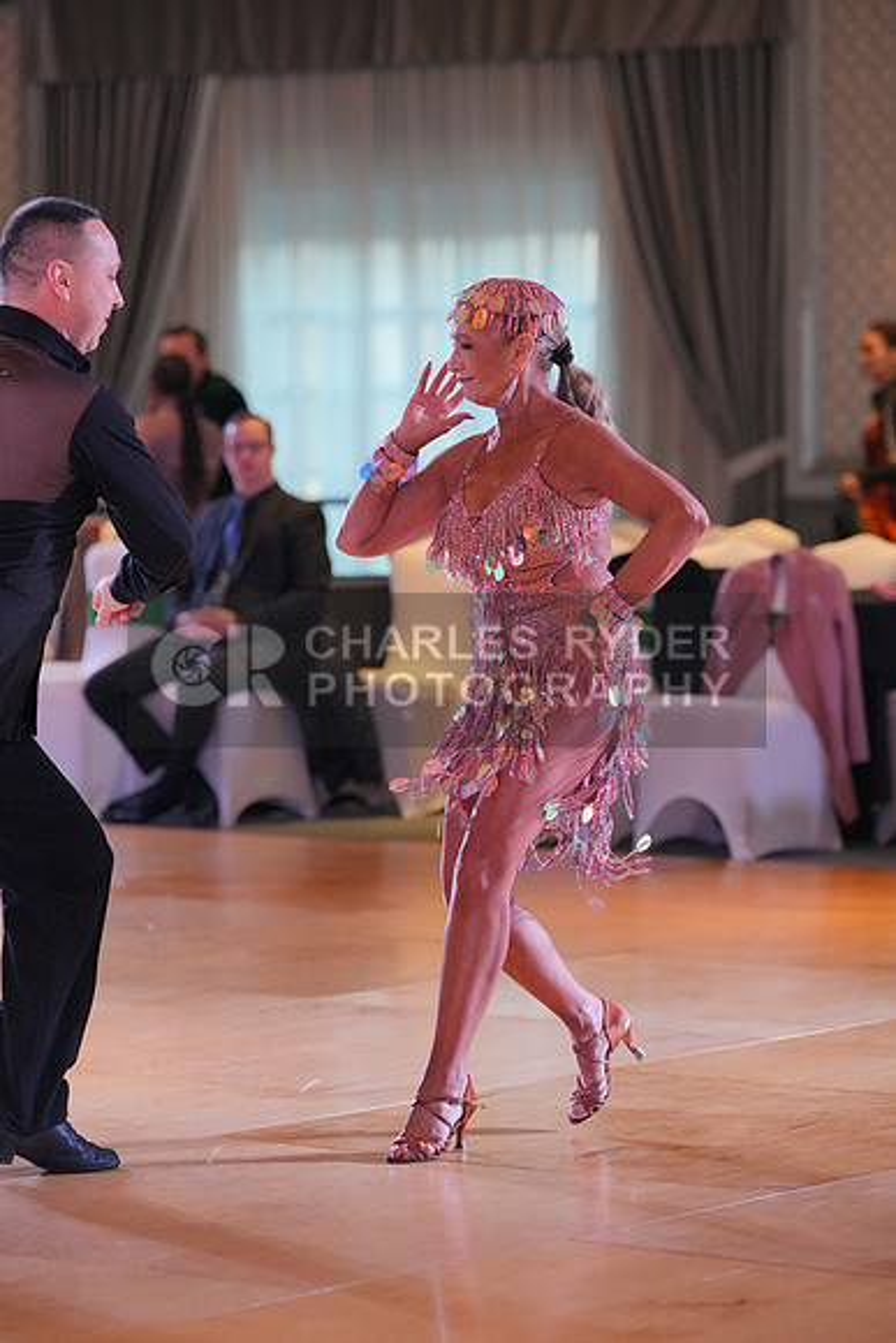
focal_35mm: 136
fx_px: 5074
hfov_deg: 10.1
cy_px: 672
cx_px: 448
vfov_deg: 15.1
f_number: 3.5
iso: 5000
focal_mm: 136
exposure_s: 1/500
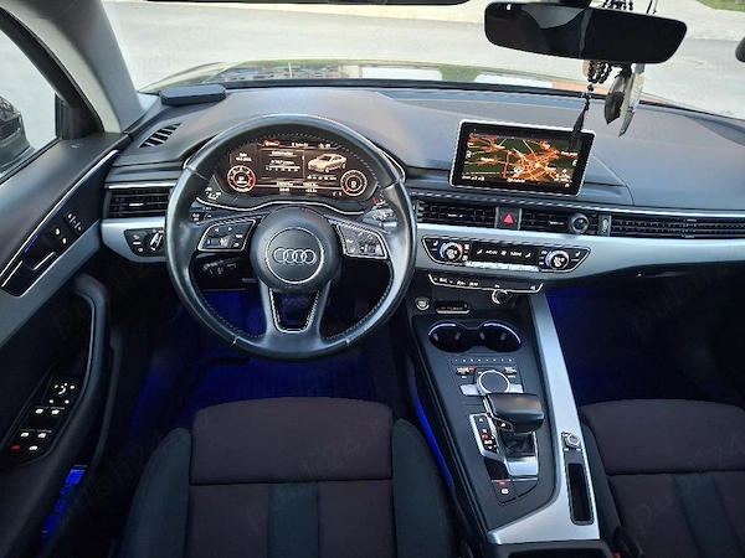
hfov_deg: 69.4
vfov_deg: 54.9
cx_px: 372
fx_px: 538
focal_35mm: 25
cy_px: 279
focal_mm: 4.69
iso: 400
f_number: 1.8
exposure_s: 1/25
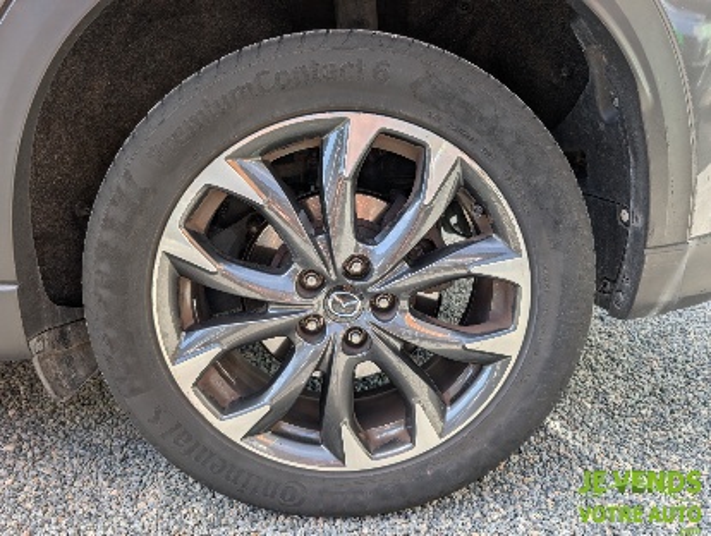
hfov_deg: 71.5
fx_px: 494
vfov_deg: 57.0
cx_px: 356
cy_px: 268
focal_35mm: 24
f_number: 1.68
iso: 21
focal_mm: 6.9
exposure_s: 1/1119
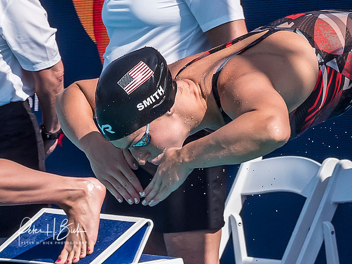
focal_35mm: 734
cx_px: 245
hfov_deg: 2.7
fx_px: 7460
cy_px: 245
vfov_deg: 2.0
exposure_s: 1/1600
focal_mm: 100
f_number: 6.3
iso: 250
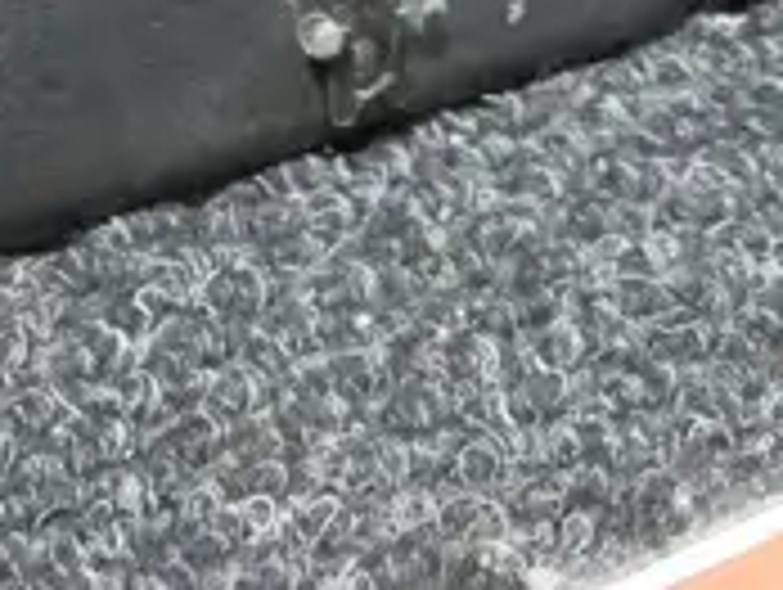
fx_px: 4530
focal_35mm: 200
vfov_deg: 6.3
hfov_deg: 9.8
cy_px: -1675
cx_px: 857
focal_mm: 17
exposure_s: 1/60
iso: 3200
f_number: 4
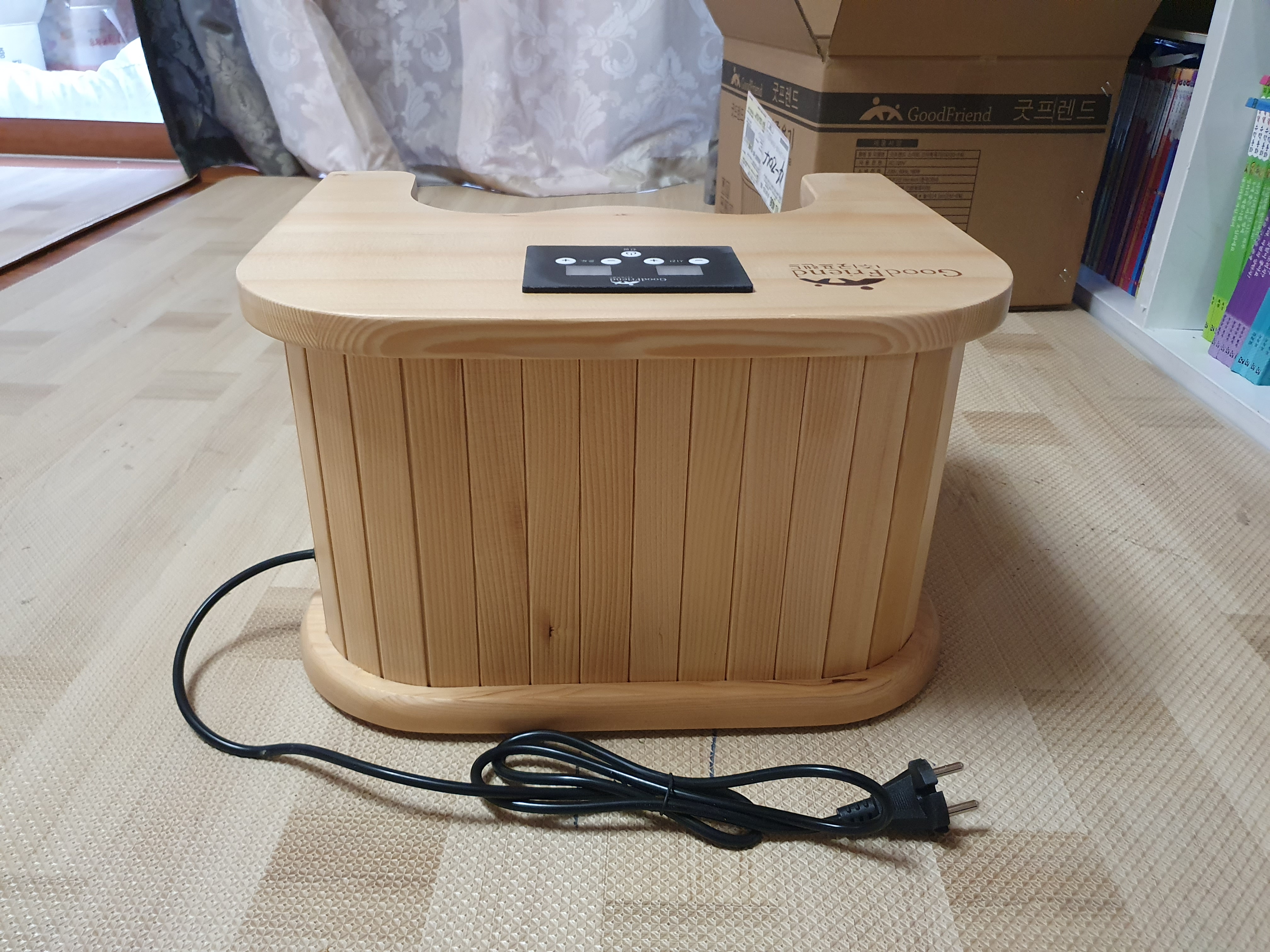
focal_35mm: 26
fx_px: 954
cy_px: 476
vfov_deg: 53.1
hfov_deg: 67.3
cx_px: 635
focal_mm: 4.32
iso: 500
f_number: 1.5
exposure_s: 1/40
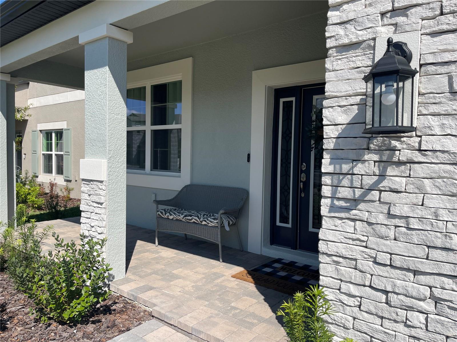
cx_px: 228
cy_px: 171
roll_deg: -2.1
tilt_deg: -3.0
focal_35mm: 25
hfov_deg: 69.4
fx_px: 330
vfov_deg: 54.9
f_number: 1.6
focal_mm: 5.1
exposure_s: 1/4348
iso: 32
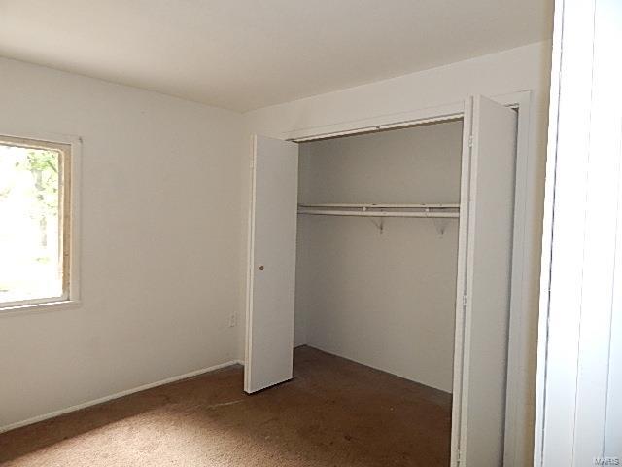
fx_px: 413
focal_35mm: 23
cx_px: 311
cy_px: 234
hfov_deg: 73.9
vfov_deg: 58.9
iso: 200
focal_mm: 4
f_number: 3
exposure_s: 1/30
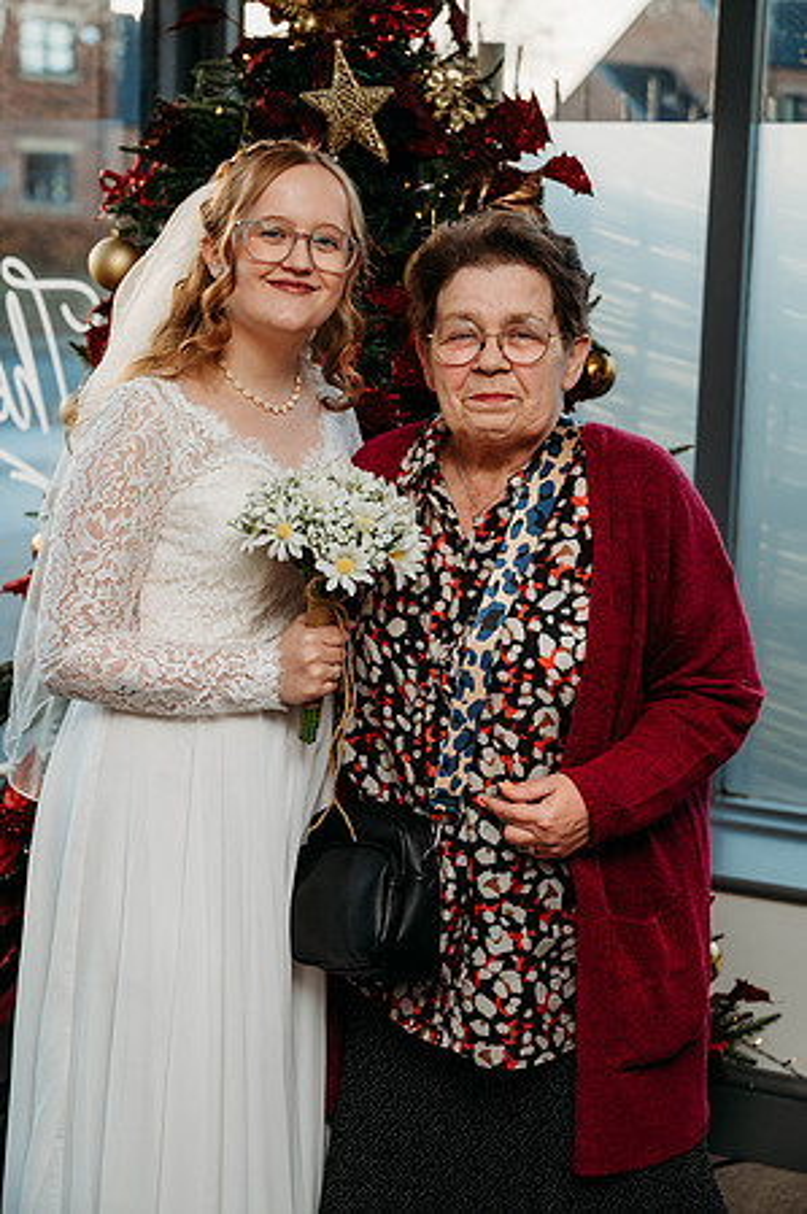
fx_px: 2089
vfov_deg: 32.4
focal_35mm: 62
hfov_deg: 21.9
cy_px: 607
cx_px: 404
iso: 200
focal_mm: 62
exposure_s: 1/200
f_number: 4
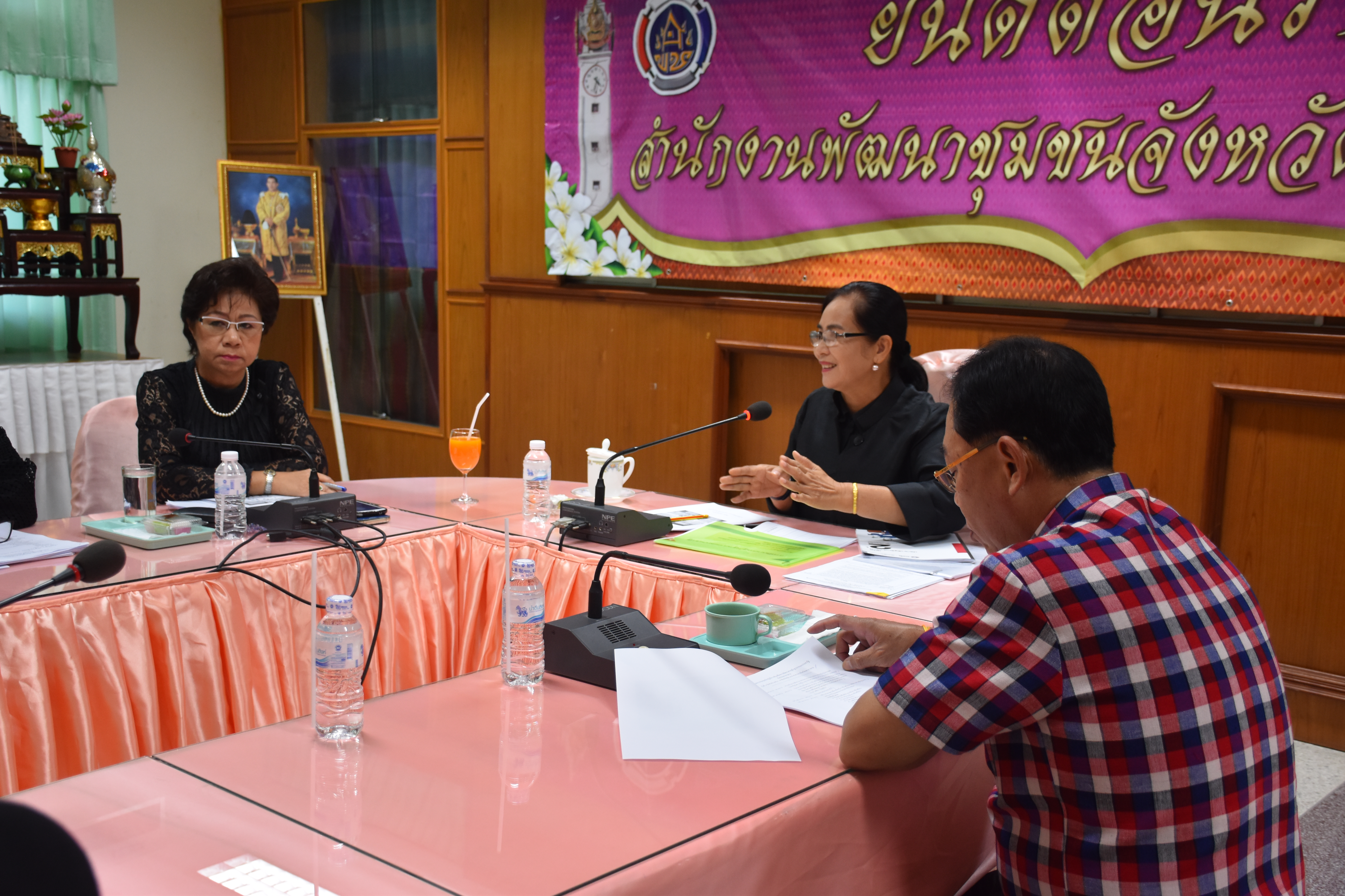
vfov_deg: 34.2
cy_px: 448
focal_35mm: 39
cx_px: 672
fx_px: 1457
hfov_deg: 49.6
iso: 640
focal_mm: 26
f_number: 4
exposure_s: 1/60
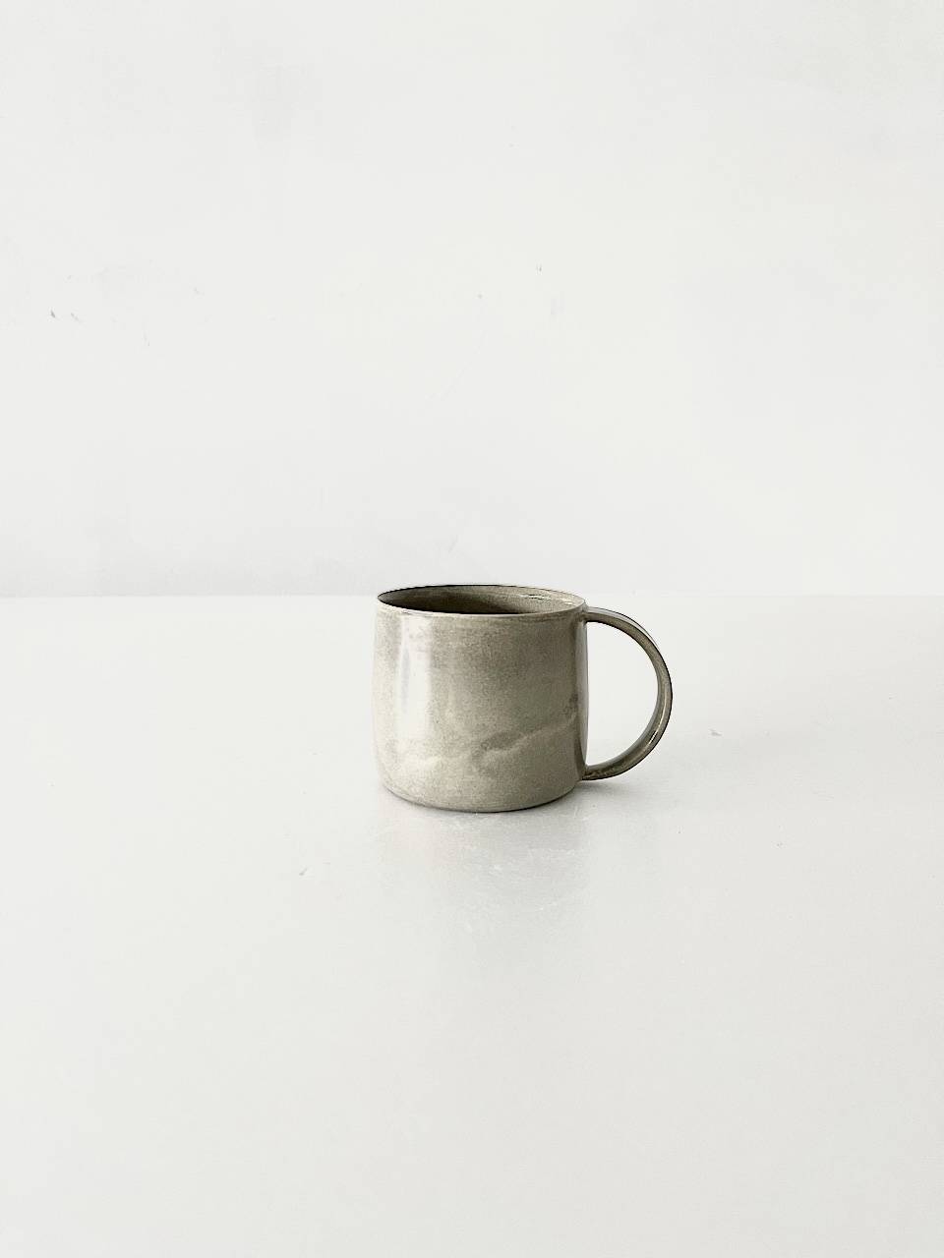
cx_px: 472
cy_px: 629
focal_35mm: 26
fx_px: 945
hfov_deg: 53.1
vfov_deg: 67.3
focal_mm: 5.1
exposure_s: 1/69
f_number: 1.6
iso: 125
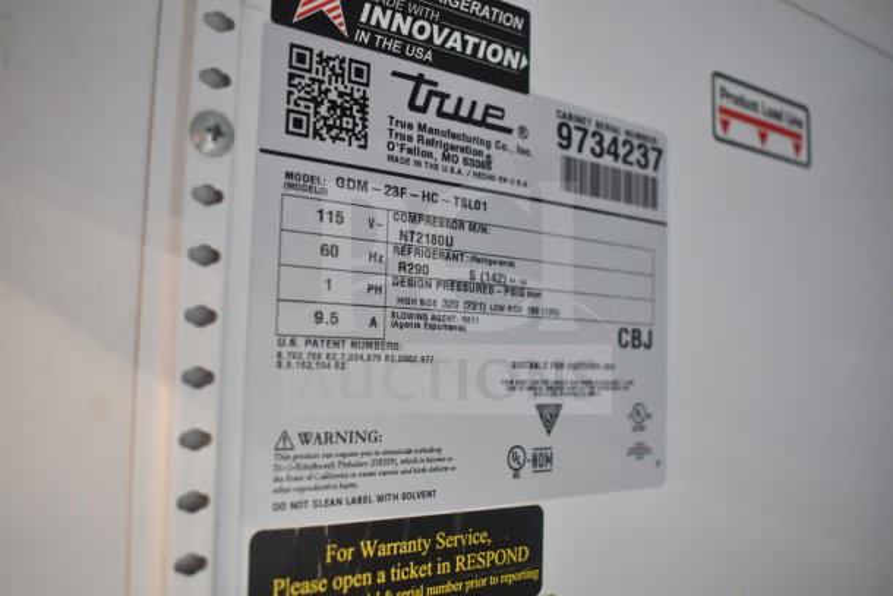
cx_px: 446
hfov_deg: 55.1
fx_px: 856
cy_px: 298
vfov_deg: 38.4
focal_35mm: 34
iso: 640
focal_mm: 23
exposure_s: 1/40
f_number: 3.8
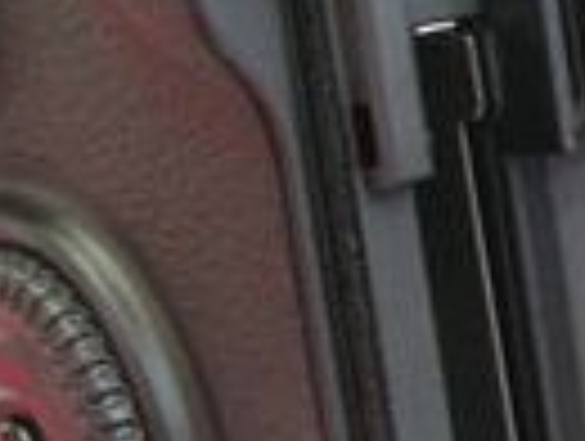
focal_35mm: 124
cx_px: 551
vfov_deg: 12.0
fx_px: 2099
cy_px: 268
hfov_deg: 15.6
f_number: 3.2
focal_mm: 6
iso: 200
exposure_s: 1/6
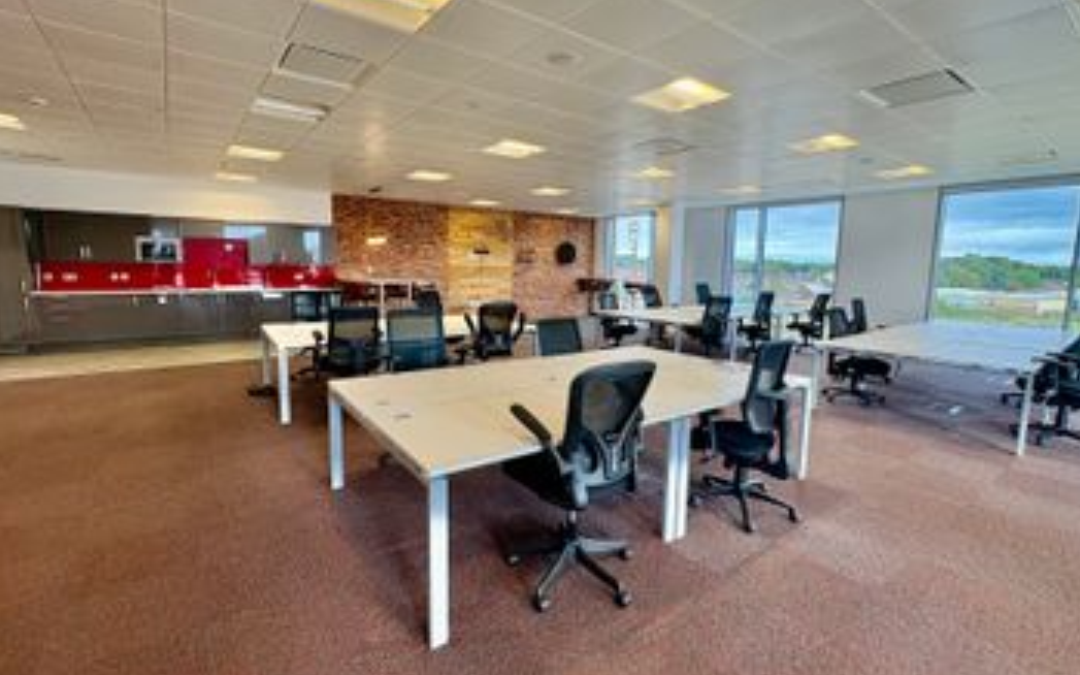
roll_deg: -0.6
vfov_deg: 68.0
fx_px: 500
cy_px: 325
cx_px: 538
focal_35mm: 17
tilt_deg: -7.0
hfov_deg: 94.4
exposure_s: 1/100
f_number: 2.2
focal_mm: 2.22
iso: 125
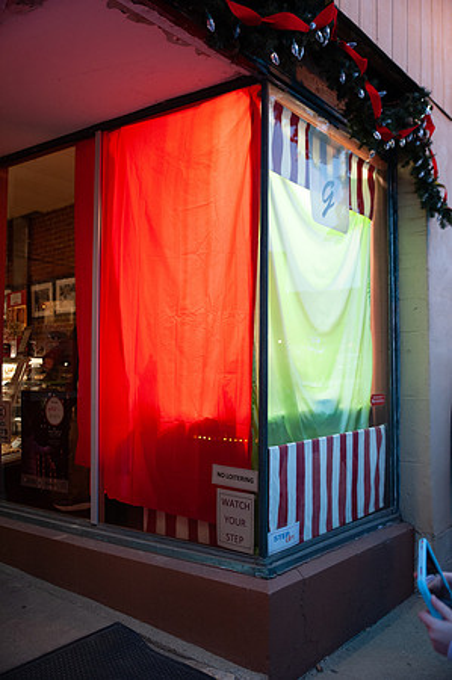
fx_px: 604
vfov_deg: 58.8
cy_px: 340
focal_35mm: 32
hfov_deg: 41.0
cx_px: 226
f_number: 3.2
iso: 2000
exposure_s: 1/160
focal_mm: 32
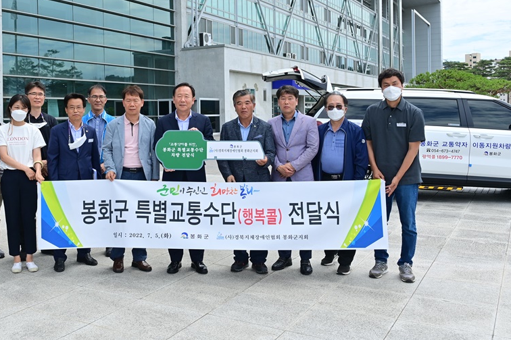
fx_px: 582
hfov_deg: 46.8
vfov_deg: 32.5
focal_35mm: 41
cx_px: 178
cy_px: 130
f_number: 9
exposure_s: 1/250
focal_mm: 31
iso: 250
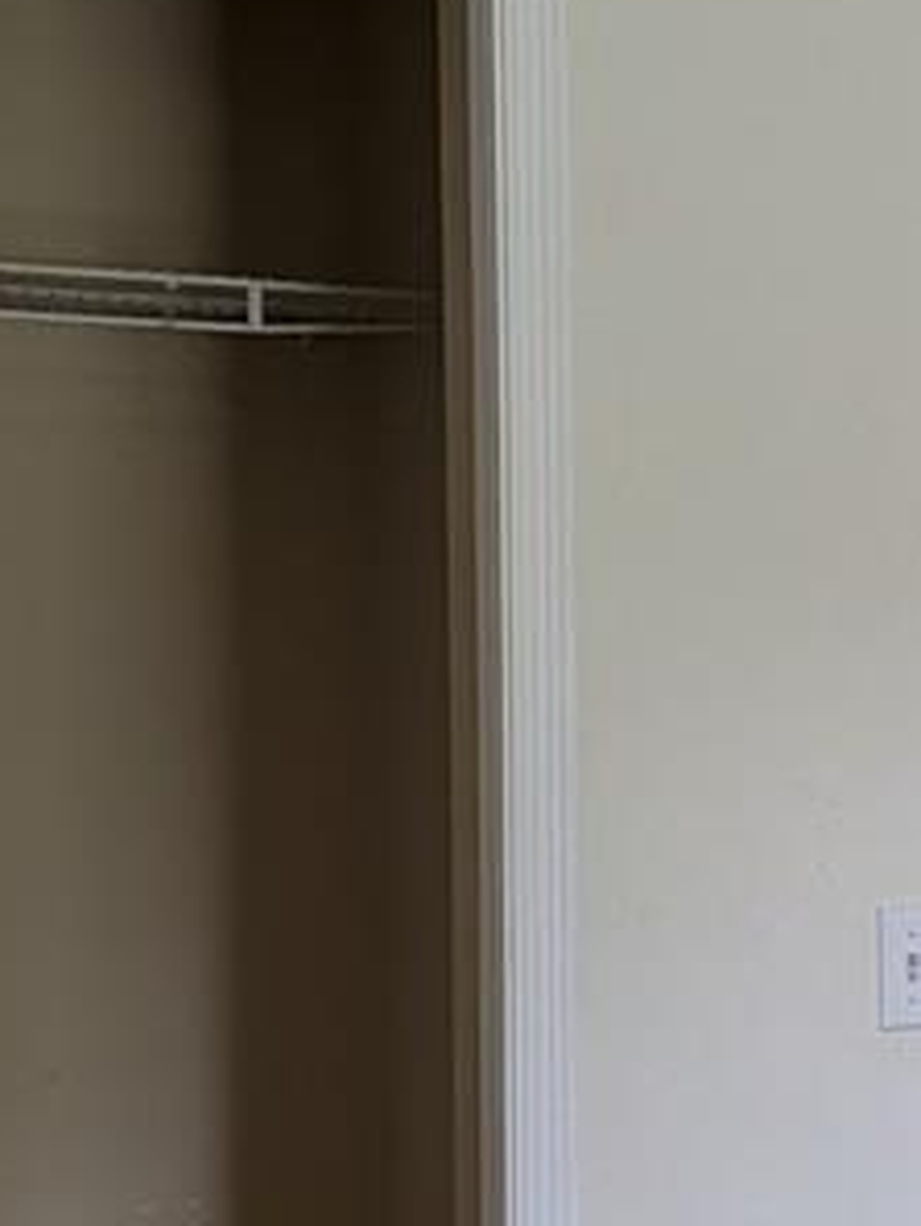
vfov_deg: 20.2
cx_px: 884
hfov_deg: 15.0
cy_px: 698
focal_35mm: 97
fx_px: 3439
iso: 65
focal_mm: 4.53
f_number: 1.7
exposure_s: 1/120
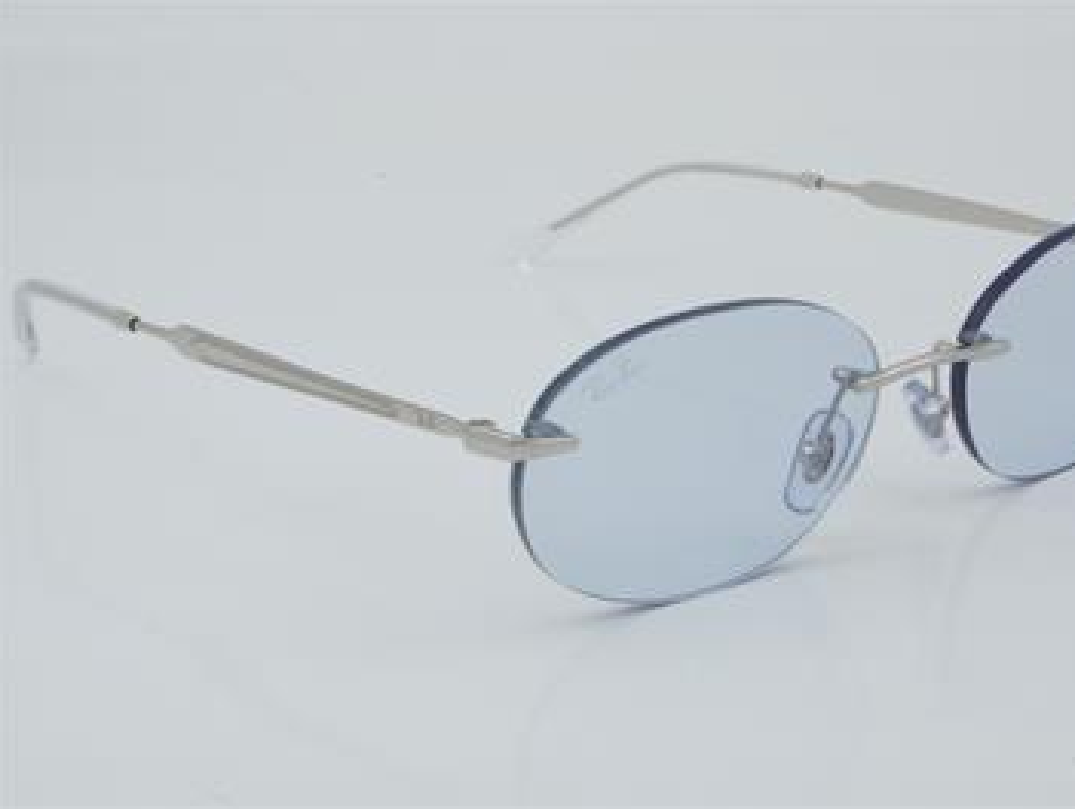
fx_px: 2549
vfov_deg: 18.0
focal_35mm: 82
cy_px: 404
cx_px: 606
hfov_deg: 23.8
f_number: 32
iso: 100
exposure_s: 1/3
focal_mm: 50
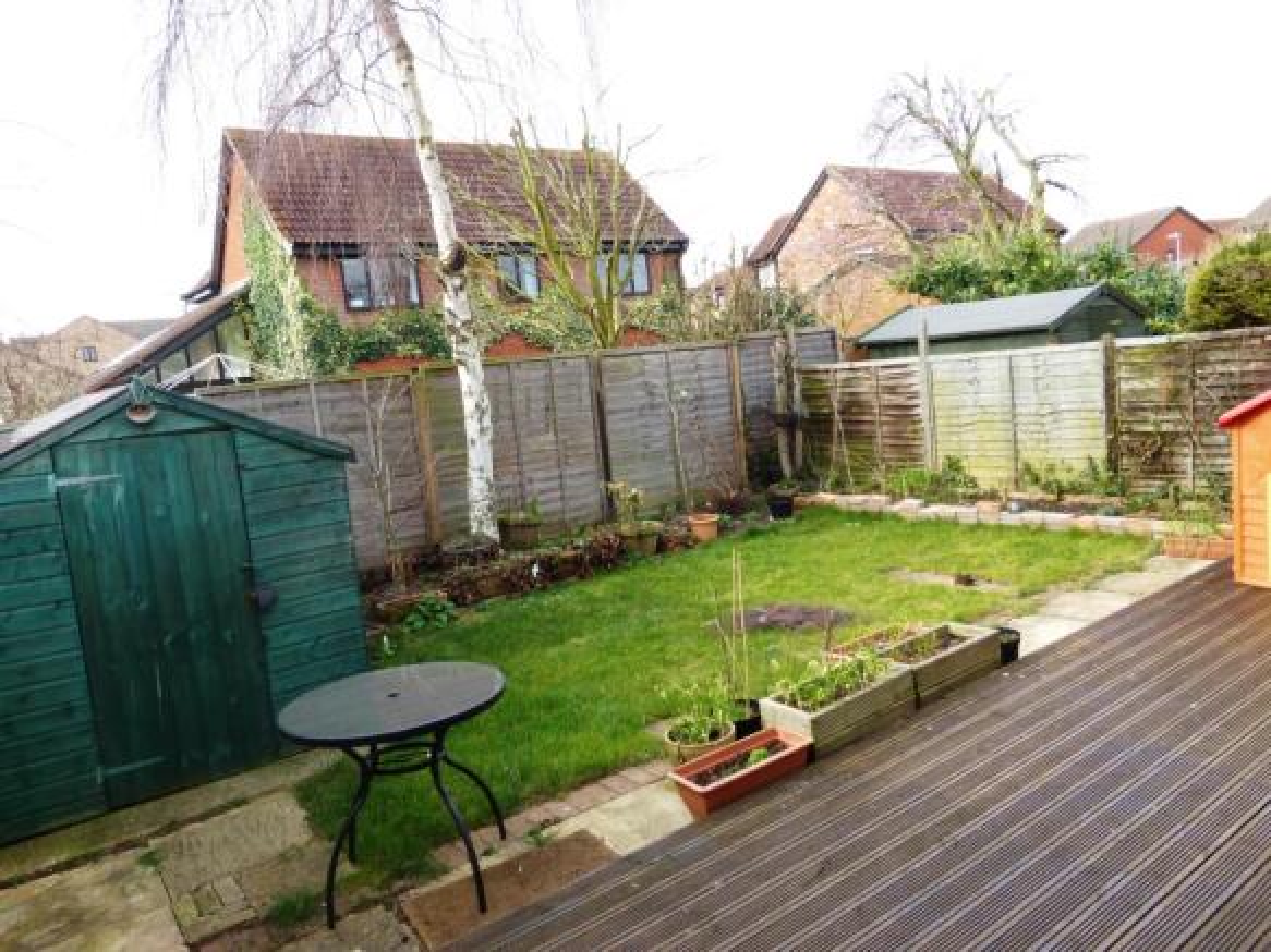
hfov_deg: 71.6
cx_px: 636
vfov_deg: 56.8
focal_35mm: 24
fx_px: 881
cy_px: 476
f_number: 4
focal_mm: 4.3
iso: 100
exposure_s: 1/125
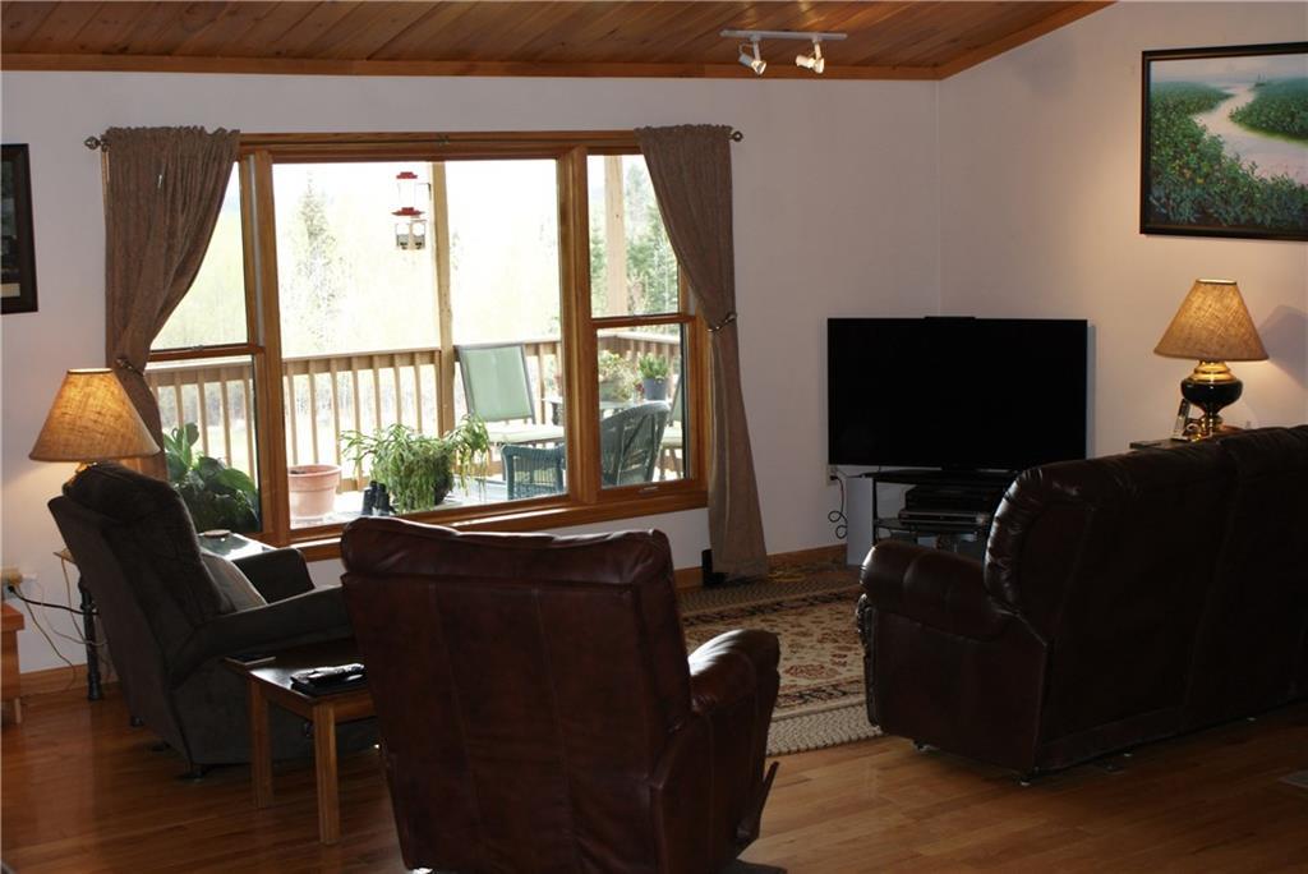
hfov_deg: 37.8
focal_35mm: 52
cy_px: 437
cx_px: 654
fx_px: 1908
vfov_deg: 25.8
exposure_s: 1/60
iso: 400
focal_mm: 35
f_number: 5.6
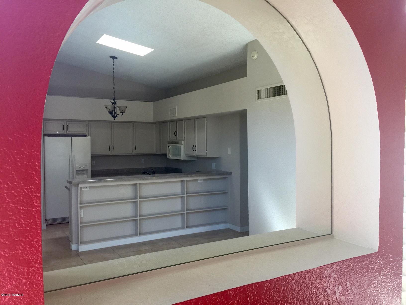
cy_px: 152
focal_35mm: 29
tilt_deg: -1.3
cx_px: 203
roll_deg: +0.1
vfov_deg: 48.2
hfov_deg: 61.7
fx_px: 340
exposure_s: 1/30
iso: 32
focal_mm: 4.15
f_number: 2.2
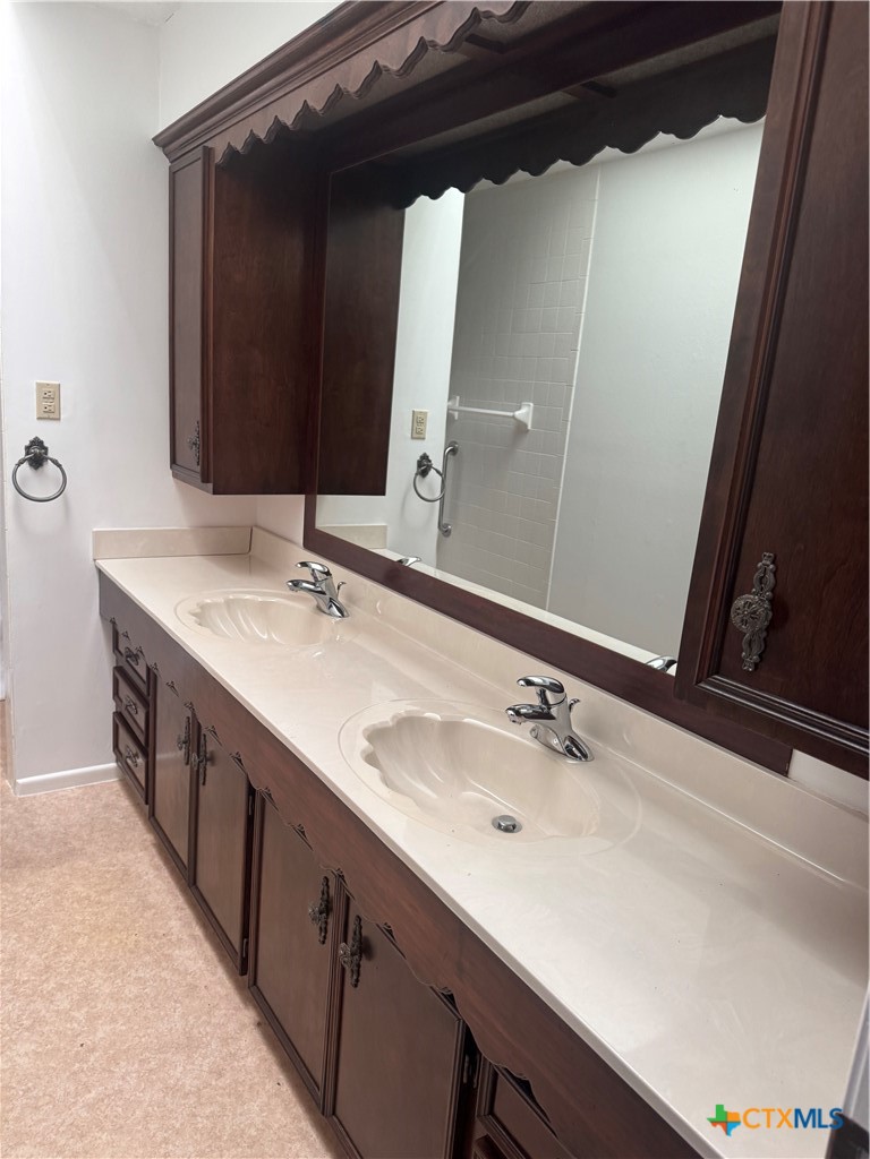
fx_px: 804
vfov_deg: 71.6
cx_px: 435
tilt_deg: -14.1
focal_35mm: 24
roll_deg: -5.4
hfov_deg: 56.8
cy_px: 580
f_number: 1.78
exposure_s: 1/85
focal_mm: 6.76
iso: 200
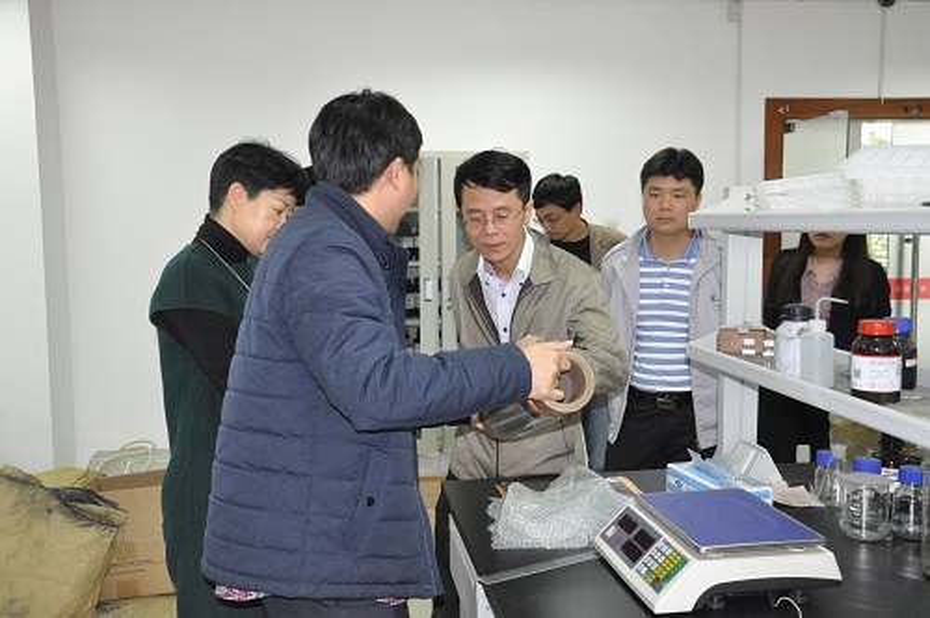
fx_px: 967
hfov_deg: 51.3
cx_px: 465
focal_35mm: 38
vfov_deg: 35.4
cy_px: 309
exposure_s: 1/60
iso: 3200
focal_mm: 25
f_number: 5.6
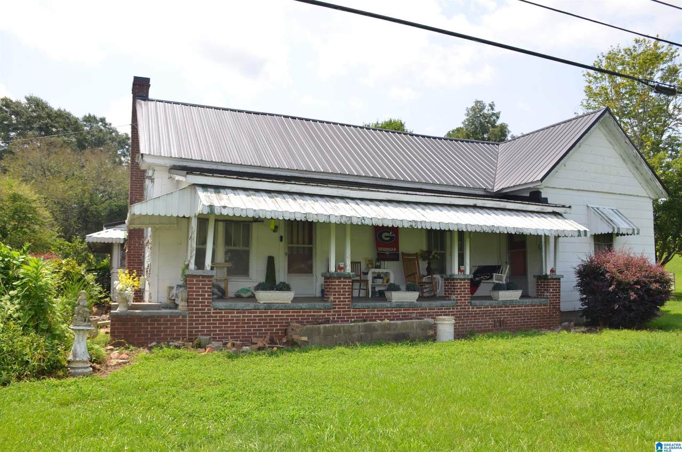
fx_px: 510
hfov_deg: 67.5
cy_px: 226
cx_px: 341
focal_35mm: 27
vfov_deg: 47.7
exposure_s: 1/250
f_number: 8
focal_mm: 18
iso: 100
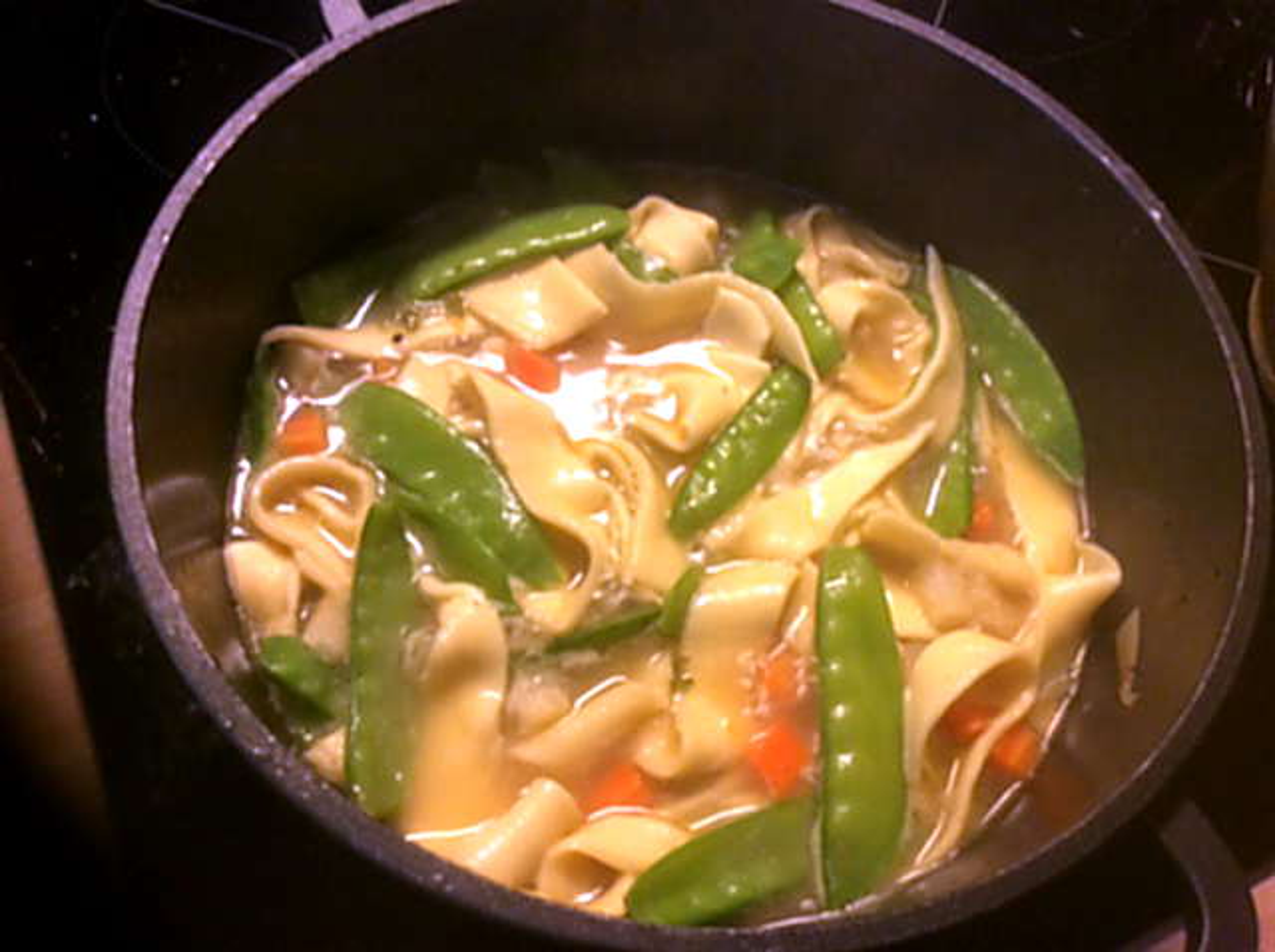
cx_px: 638
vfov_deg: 44.1
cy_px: 476
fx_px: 1177
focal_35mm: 32
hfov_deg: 56.9
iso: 160
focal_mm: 3.3
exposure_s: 1/25
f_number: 2.4
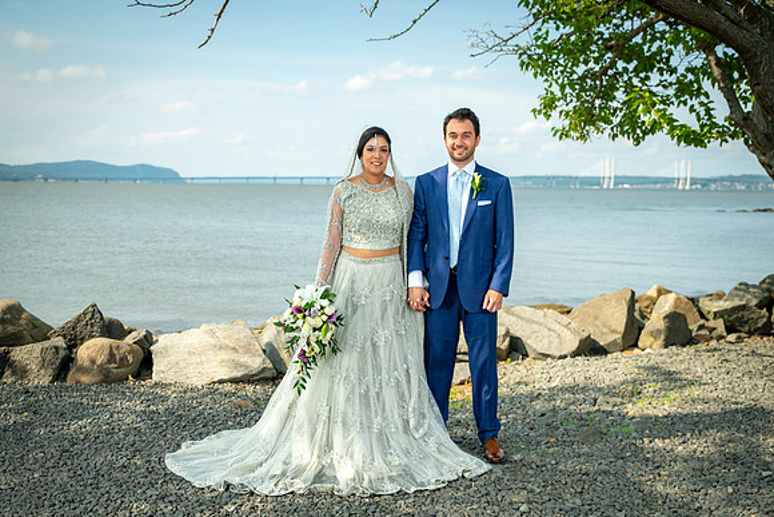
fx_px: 814
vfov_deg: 35.2
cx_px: 379
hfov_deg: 50.9
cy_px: 252
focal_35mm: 38
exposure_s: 1/8000
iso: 1000
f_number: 2.8
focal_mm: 35
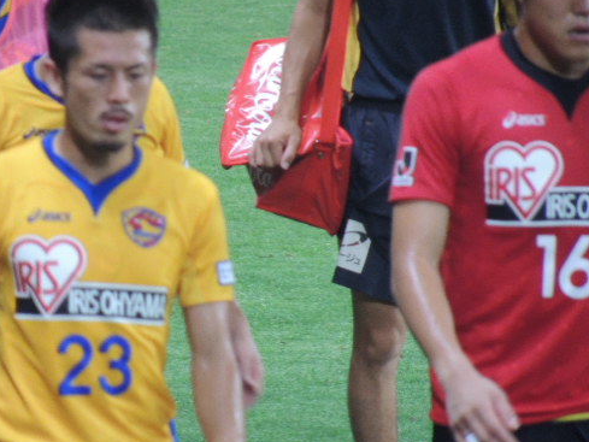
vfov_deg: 1.1
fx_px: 22261
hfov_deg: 1.5
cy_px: 255
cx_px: 205
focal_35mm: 1308
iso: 800
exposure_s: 1/50
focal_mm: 180
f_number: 5.9
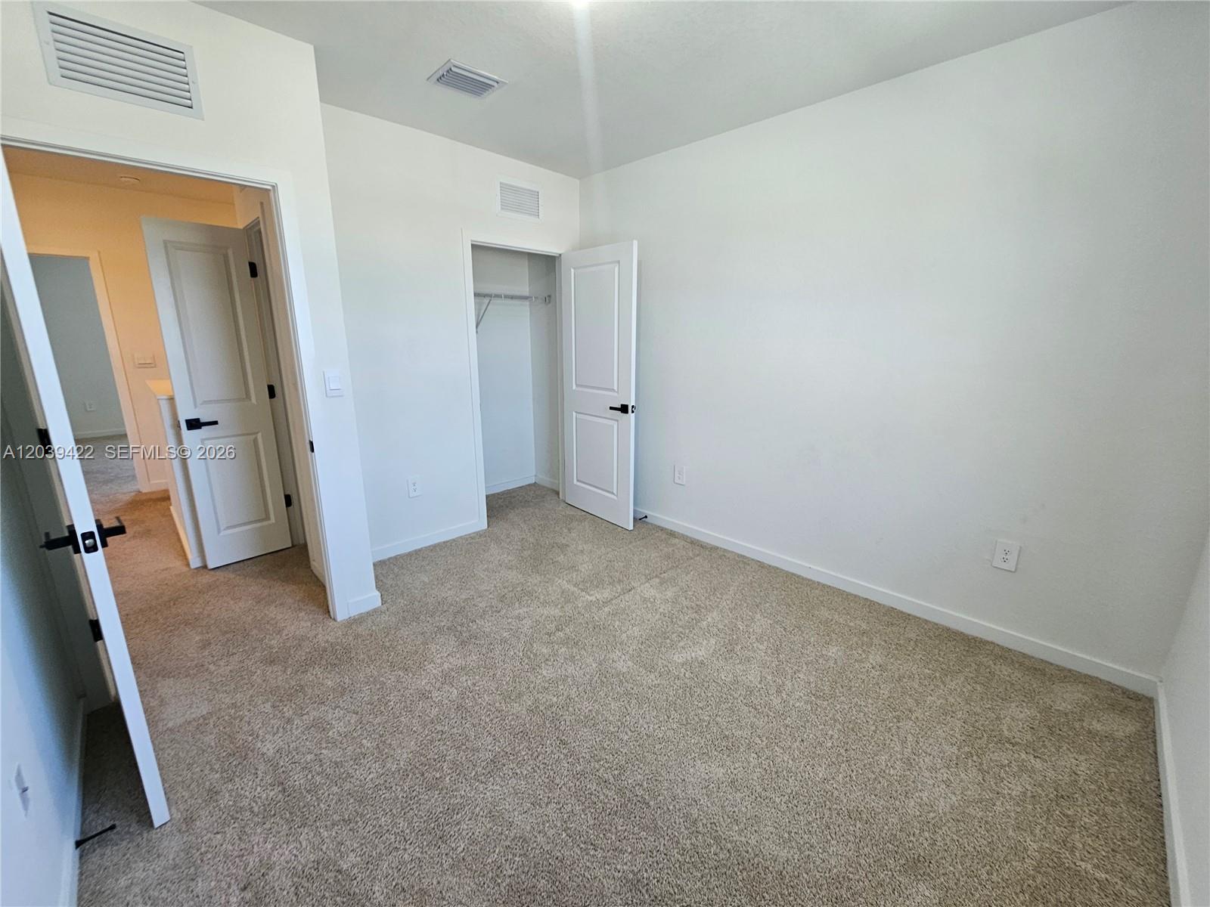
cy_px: 454
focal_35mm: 13
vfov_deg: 89.9
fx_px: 454
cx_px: 605
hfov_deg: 106.2
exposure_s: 1/60
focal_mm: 2.2
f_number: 2.2
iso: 125
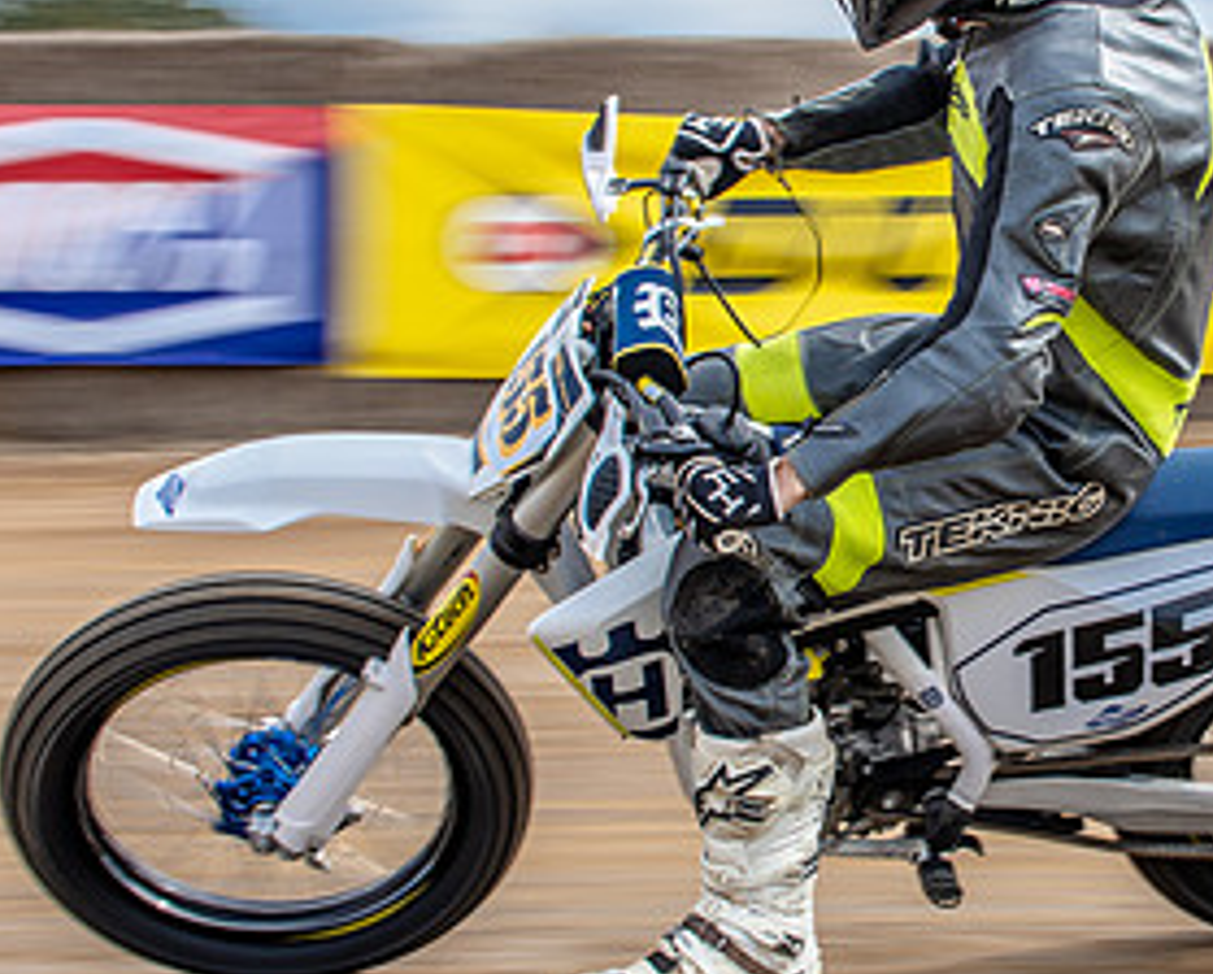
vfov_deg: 13.4
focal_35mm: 115
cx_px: 1059
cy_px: 404
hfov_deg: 16.5
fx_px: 4134
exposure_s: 1/125
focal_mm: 35
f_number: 8
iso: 125
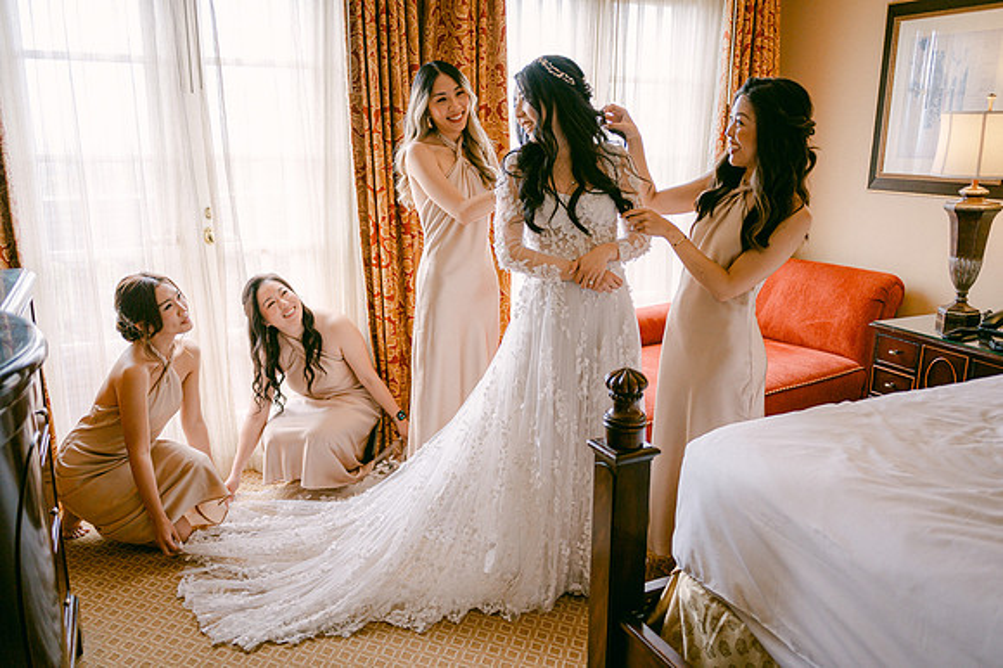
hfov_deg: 64.7
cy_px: 334
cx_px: 502
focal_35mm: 28
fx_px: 791
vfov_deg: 45.8
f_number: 2.8
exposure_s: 1/200
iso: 400
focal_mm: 28
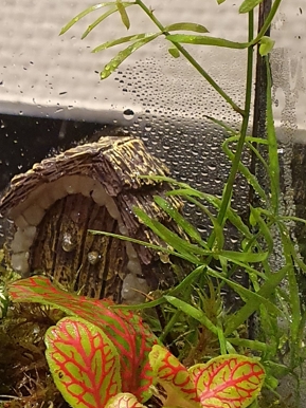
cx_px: -146
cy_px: 174
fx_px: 1086
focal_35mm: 92
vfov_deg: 21.3
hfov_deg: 14.9
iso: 500
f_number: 2.4
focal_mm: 4.32
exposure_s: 1/50
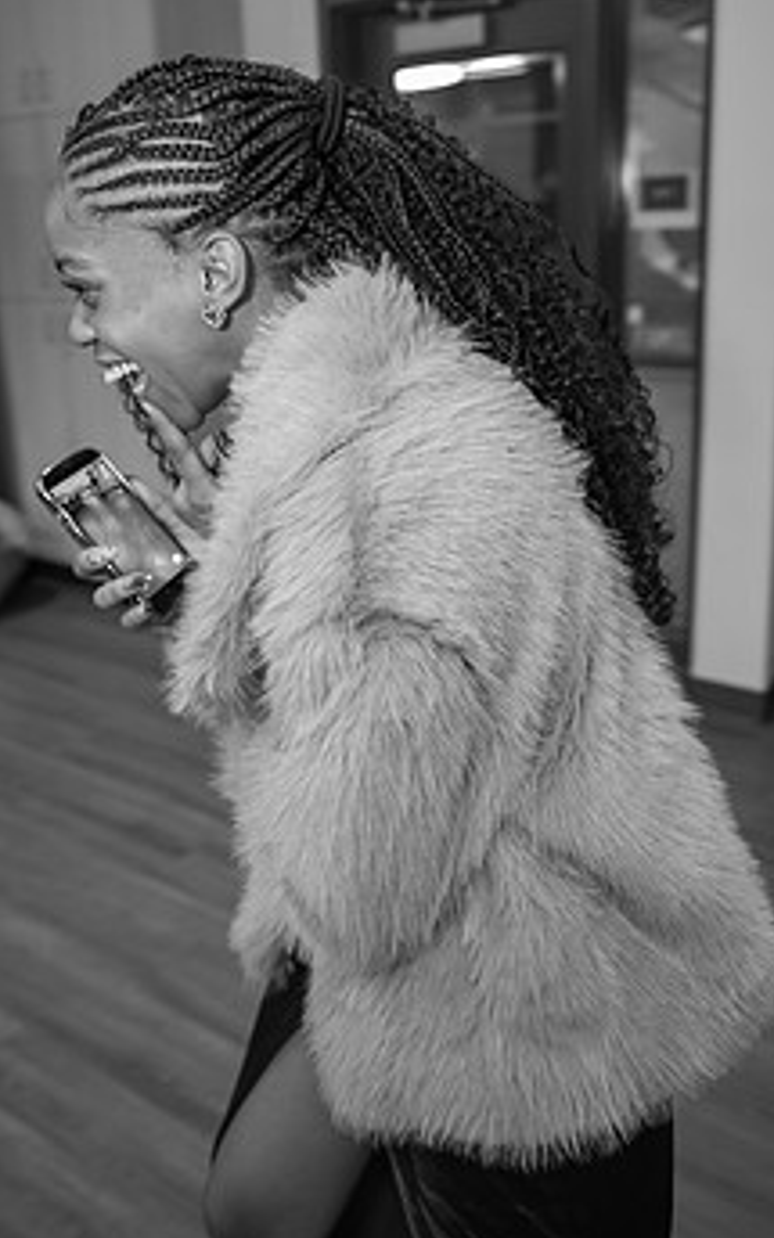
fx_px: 1080
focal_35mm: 32
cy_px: 457
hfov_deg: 39.4
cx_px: 364
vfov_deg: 58.8
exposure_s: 1/200
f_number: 2.8
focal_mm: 24
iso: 640
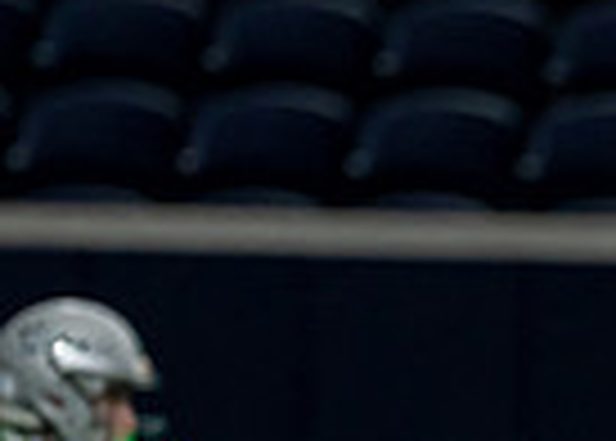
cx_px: 723
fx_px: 23280
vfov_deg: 1.1
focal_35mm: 1330
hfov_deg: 1.5
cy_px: 557
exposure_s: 1/1000
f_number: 2.8
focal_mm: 200
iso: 1250
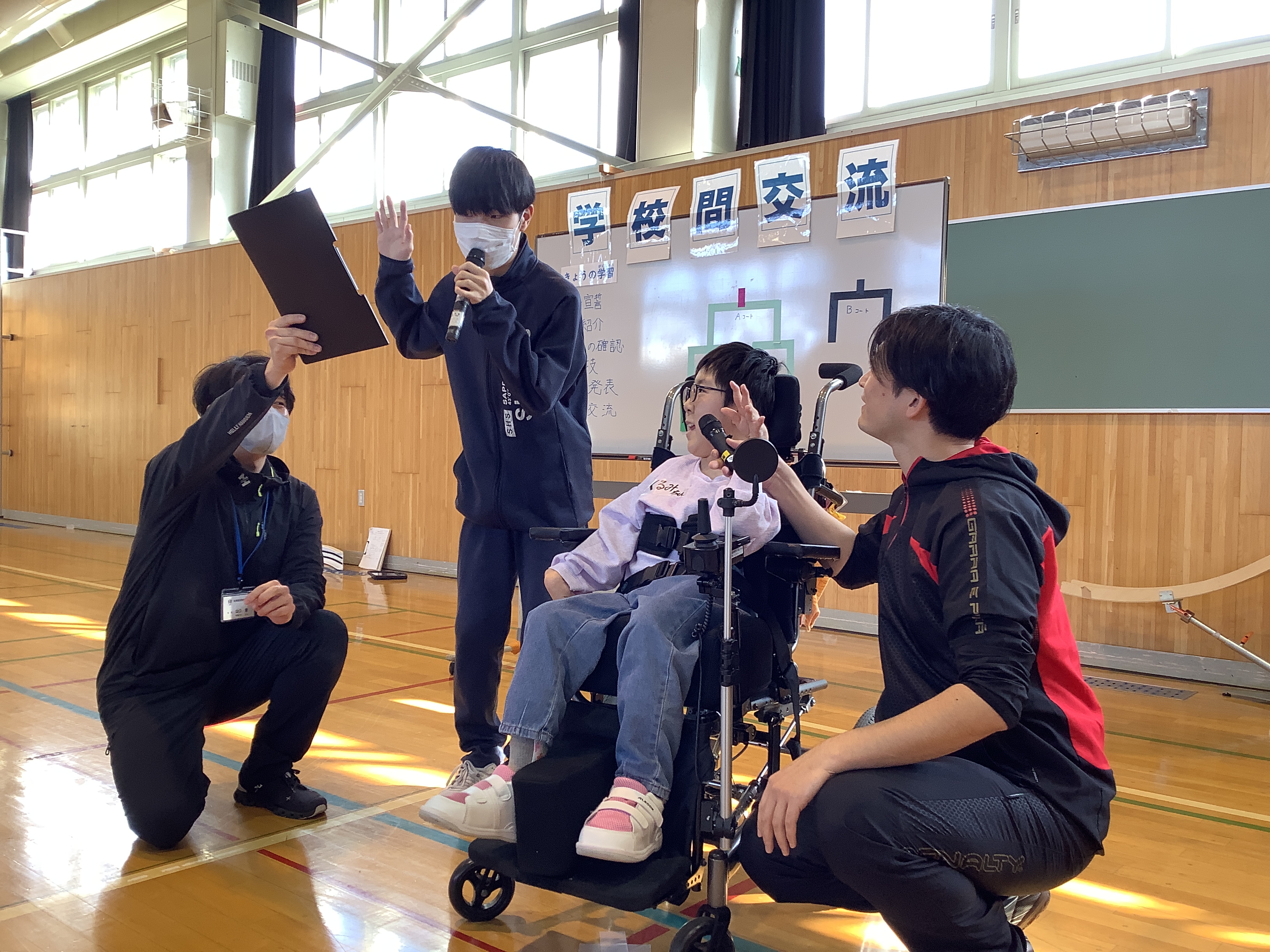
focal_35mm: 31
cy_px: 476
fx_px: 1137
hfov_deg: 58.4
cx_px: 635
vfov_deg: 45.4
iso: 50
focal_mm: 3.3
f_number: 2.4
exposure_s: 1/50
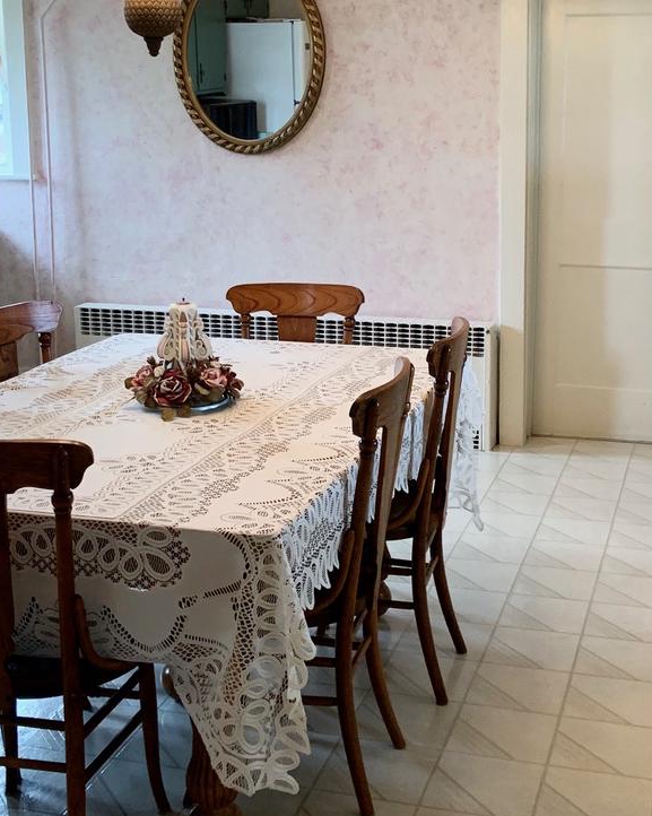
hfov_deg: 28.1
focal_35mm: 54
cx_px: 337
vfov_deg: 34.6
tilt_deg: -8.5
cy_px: 325
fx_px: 1303
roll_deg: +1.2
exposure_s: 1/60
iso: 160
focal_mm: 4.25
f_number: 1.8
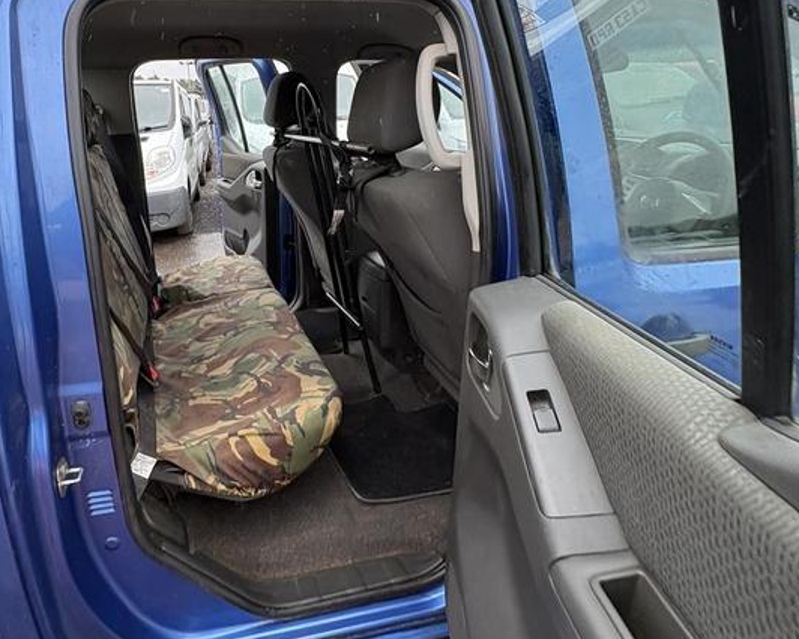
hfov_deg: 71.0
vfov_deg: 60.4
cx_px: 285
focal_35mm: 23
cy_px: 258
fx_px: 544
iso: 64
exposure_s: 1/145
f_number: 2.2
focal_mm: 2.22
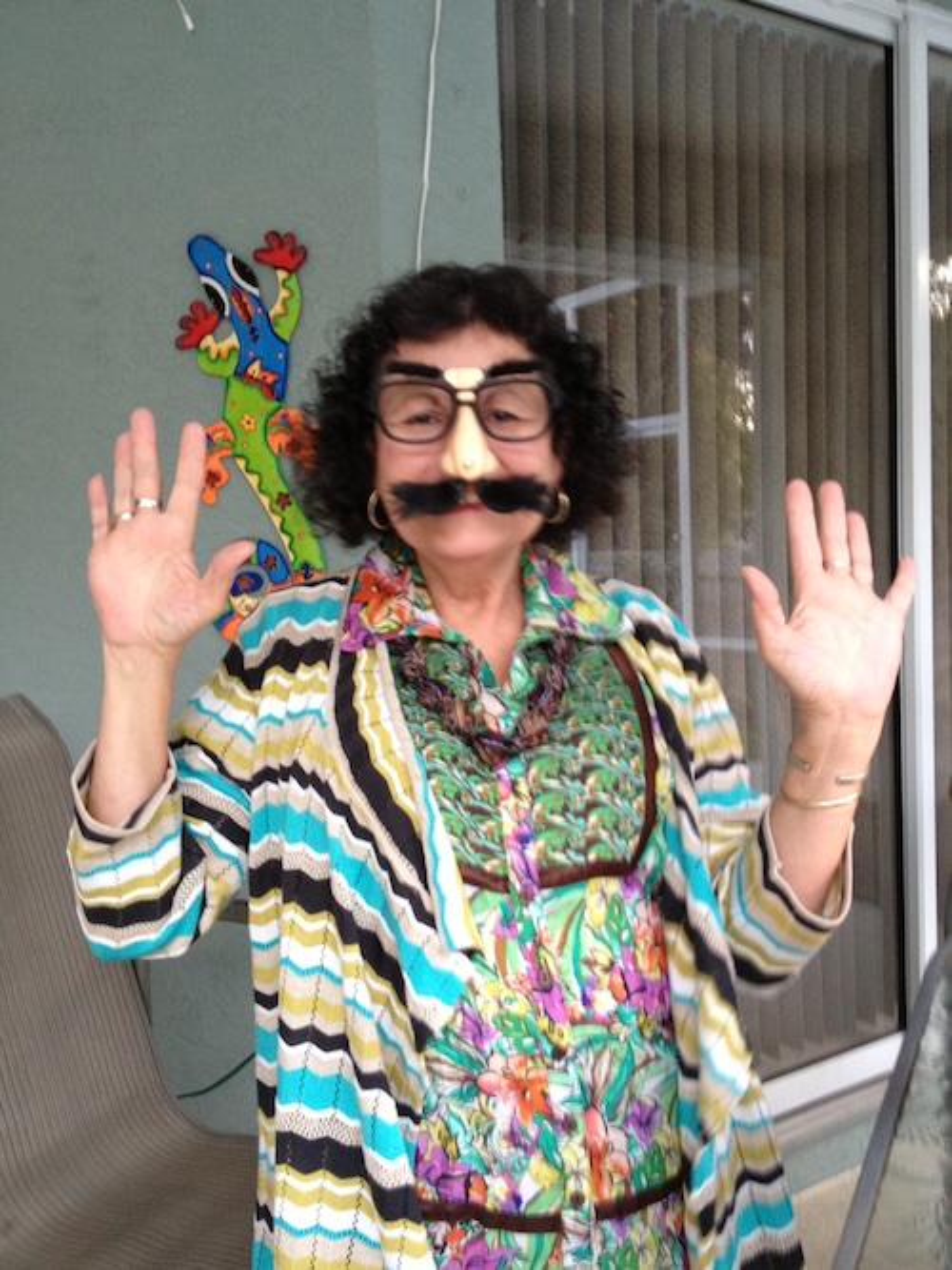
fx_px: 1284
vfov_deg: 52.6
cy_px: 635
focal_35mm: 35
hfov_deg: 40.7
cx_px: 476
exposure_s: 1/20
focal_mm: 4.28
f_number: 2.4
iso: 125
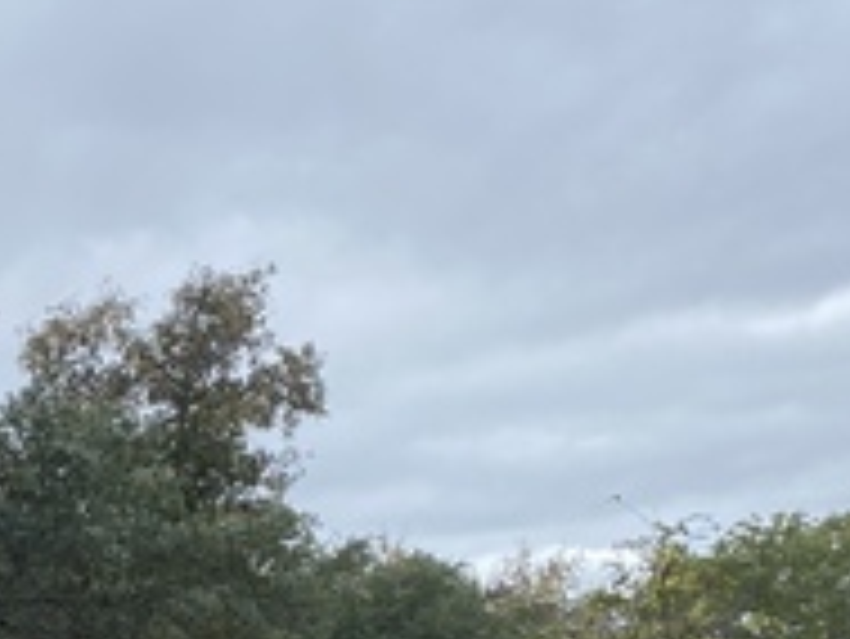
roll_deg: -2.0
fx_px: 2162
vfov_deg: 15.4
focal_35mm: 88
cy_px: 981
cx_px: -391
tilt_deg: -6.0
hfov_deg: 19.6
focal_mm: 4.25
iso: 32
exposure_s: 1/864
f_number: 1.8
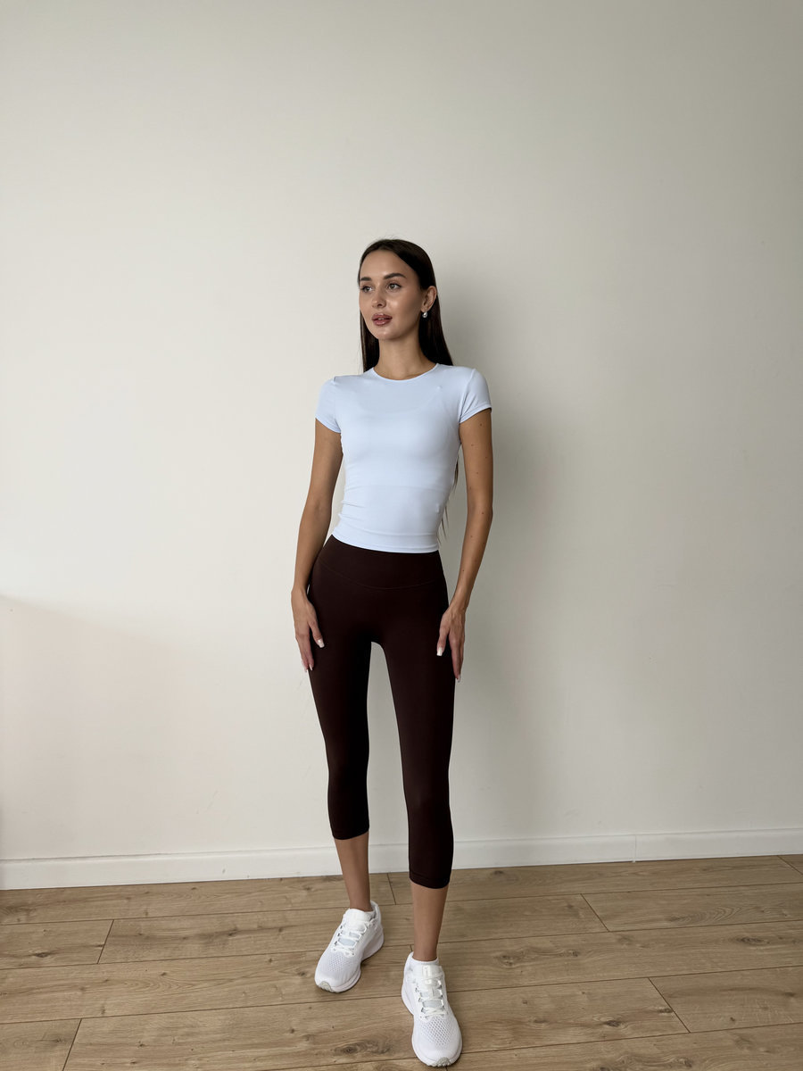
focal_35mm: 24
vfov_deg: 71.6
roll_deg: -2.0
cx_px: 402
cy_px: 536
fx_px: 742
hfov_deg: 56.8
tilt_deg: -3.0
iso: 80
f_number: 1.78
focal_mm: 6.76
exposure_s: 1/491
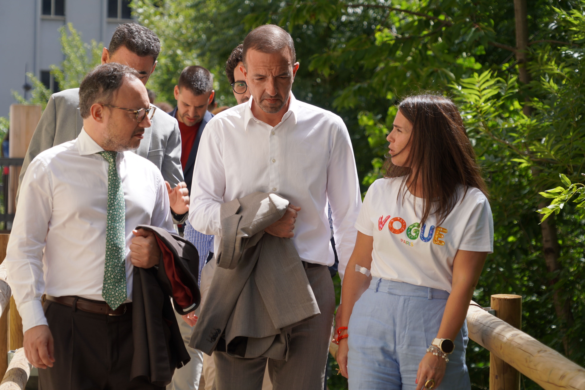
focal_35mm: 126
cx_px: 292
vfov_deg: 10.9
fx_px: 2047
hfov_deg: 16.3
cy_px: 195
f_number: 6.3
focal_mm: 126
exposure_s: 1/200
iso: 100
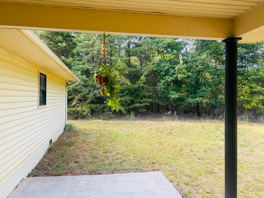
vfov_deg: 53.1
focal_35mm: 26
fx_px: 198
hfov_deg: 67.3
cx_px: 132
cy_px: 99
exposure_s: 1/361
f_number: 1.5
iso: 50
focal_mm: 5.7
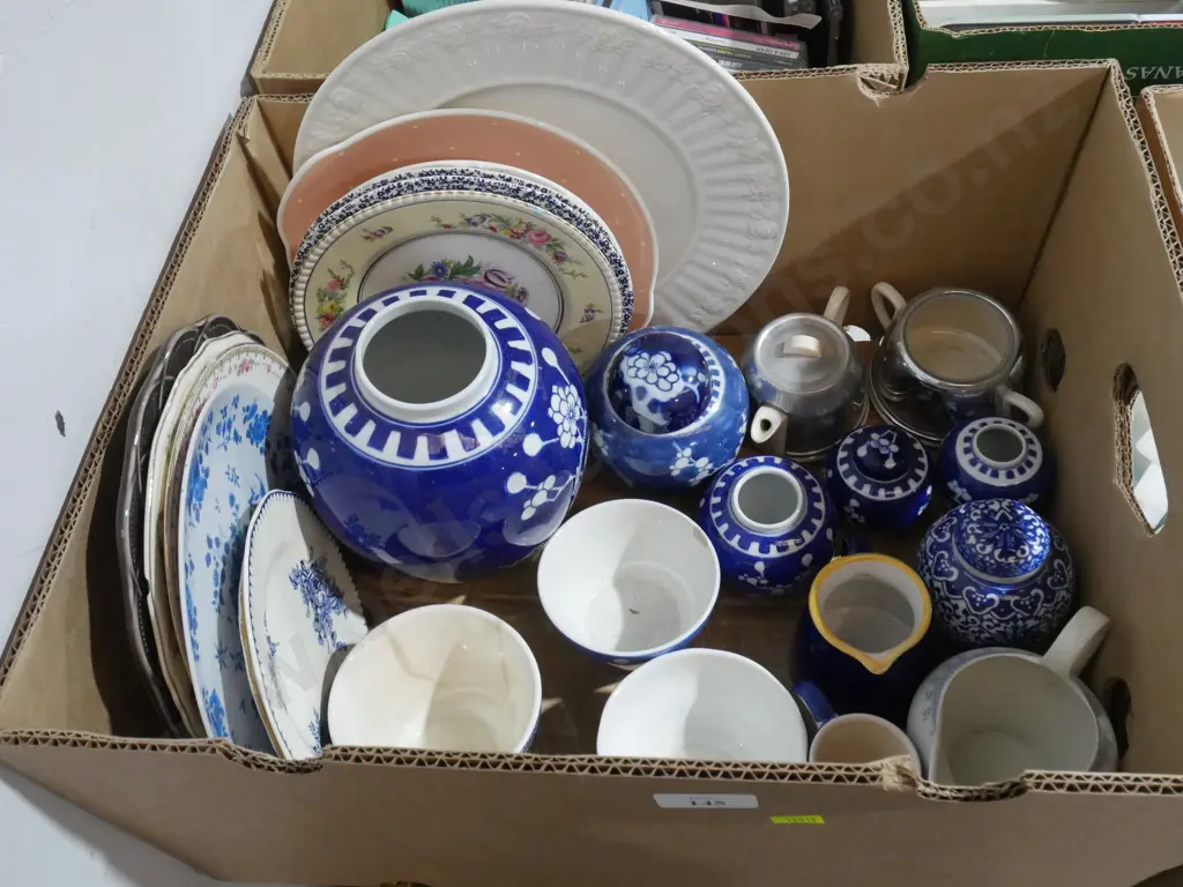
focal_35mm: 28
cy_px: 444
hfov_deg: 63.4
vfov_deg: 49.7
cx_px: 592
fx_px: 957
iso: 3200
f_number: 9
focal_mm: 14
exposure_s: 1/40
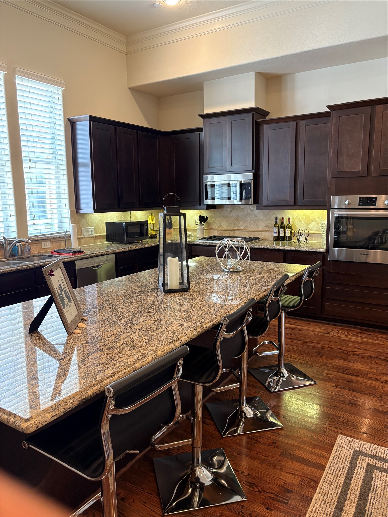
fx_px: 389
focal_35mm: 26
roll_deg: +0.2
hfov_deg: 53.1
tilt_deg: -7.6
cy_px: 258
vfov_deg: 67.3
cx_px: 194
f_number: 1.6
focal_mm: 5.96
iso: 160
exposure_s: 1/60
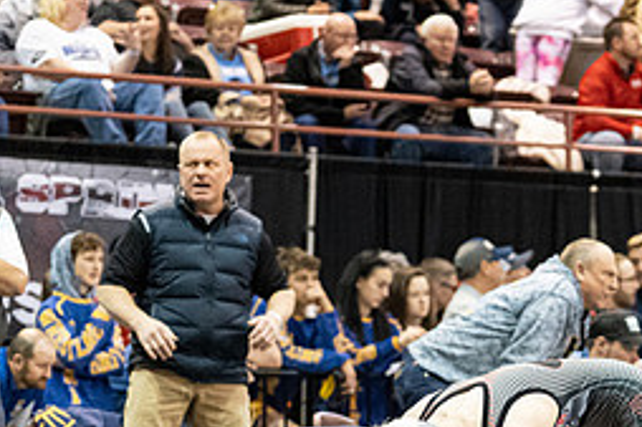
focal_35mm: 240
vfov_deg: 5.7
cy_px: 459
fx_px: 4277
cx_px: 468
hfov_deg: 8.6
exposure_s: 1/500
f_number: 4
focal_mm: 105
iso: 12800
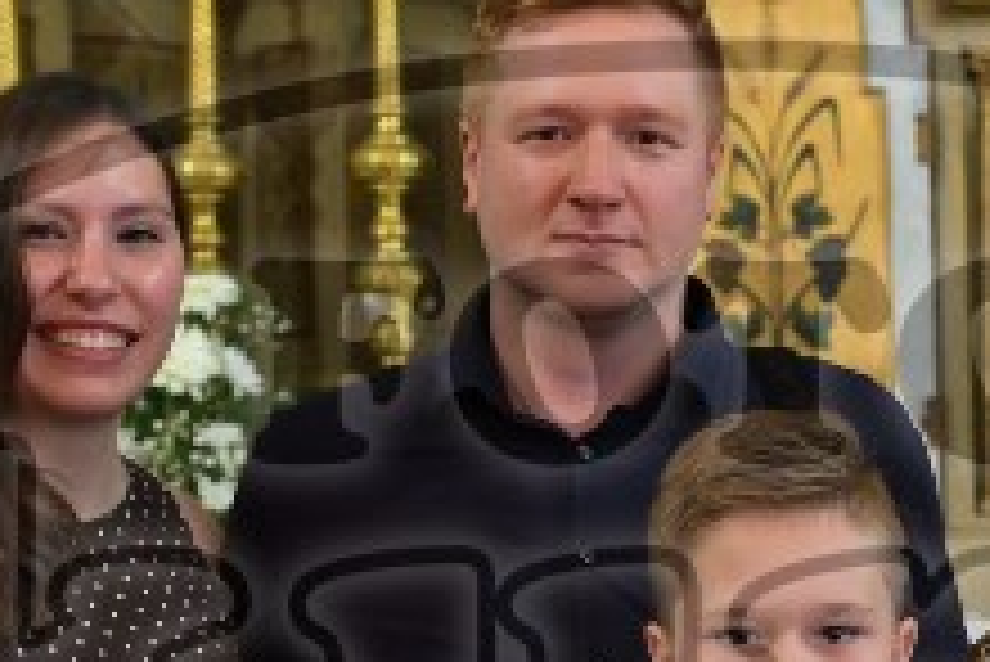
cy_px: 610
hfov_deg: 12.0
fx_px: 4705
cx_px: 720
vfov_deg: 8.0
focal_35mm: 171
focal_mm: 58
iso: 4000
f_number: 5
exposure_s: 1/125
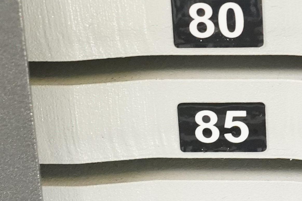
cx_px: 214
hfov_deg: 12.8
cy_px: 57
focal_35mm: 160
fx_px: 1342
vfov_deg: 8.6
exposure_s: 1/100
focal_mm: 31
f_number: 7.1
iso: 6400
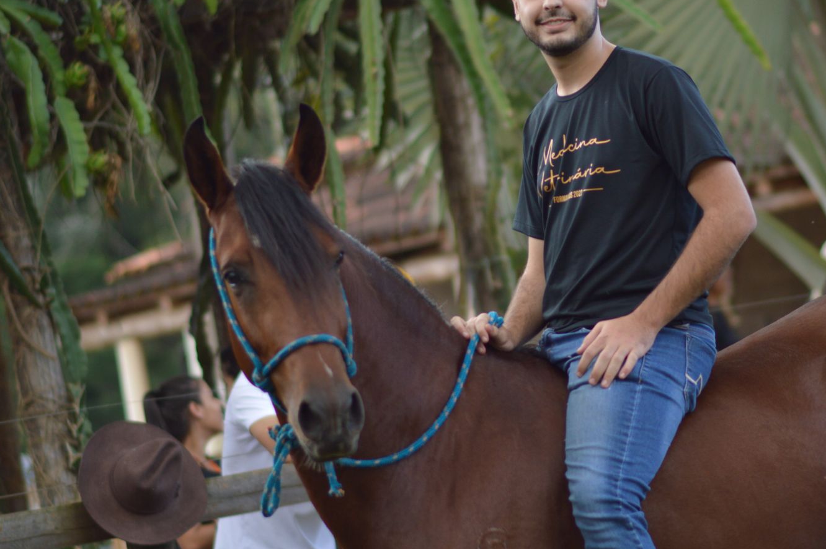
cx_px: 580
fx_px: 4212
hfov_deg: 11.2
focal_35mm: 184
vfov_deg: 7.5
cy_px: 252
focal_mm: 85
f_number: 1.8
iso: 200
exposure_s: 1/1000
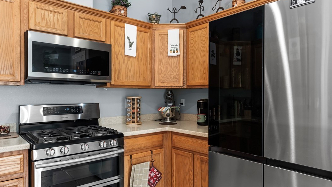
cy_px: 97
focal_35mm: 25
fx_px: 220
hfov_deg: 74.0
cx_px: 171
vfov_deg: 46.0
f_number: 8
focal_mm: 23
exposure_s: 1/3
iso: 400
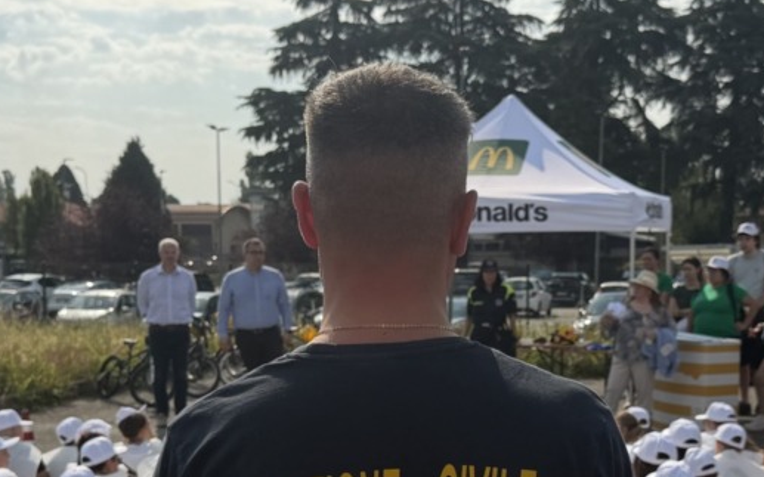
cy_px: 406
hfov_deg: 32.5
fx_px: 1312
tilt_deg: -7.0
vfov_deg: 20.3
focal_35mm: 63
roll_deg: +0.0
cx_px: 408
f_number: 1.78
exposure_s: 1/9091
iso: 80
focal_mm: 6.76
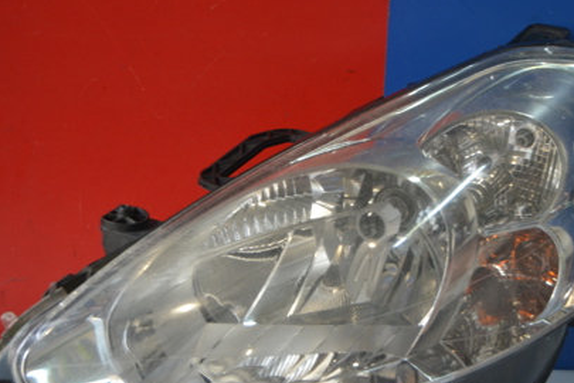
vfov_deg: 12.6
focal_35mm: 109
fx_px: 1738
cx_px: 316
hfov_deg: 18.8
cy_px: 230
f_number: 5.3
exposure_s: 1/60
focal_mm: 46
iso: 560
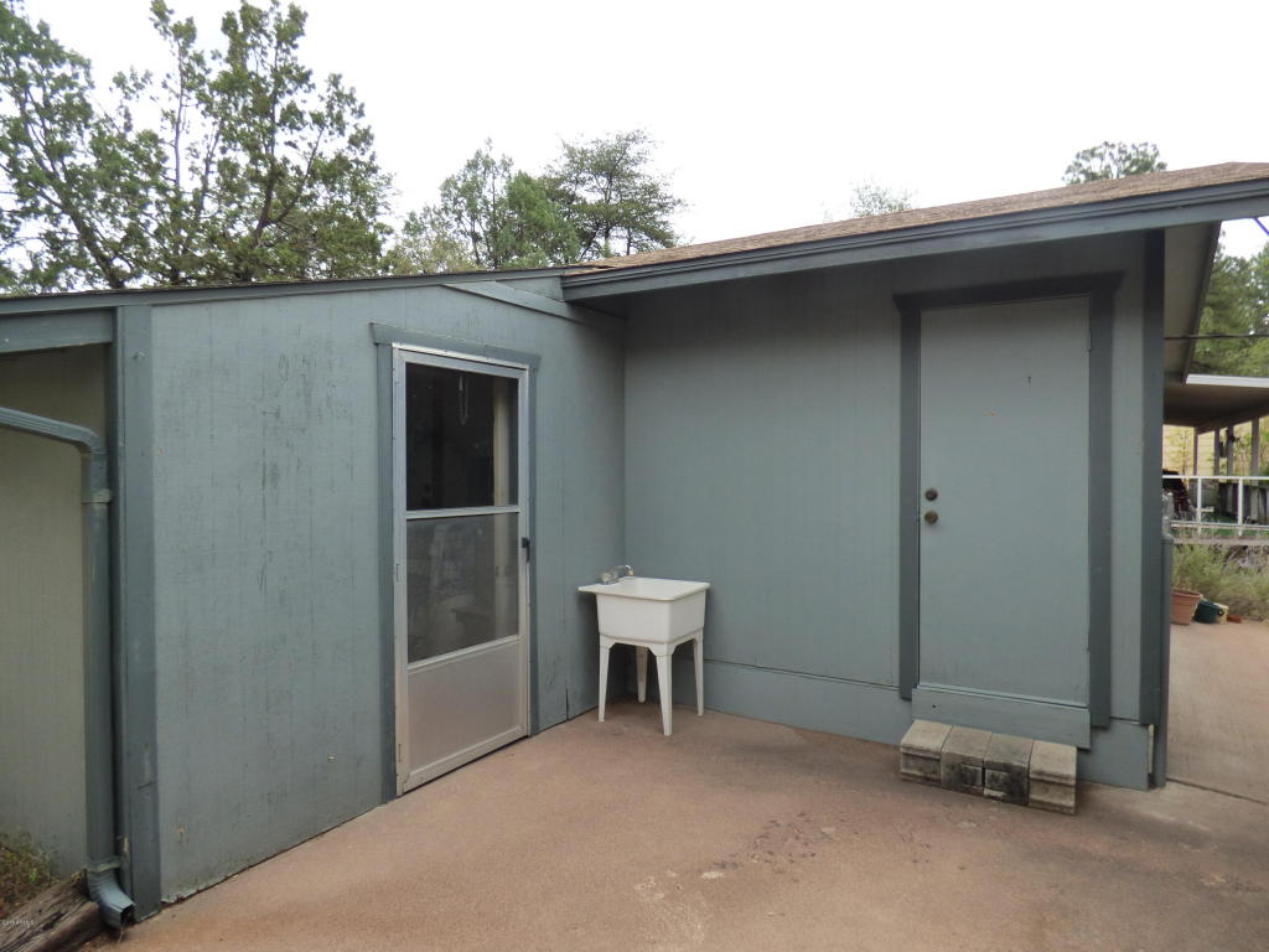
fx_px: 733
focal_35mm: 20
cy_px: 476
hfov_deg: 81.7
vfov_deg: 66.0
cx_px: 634
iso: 160
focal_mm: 3.58
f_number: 2.8
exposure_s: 1/640
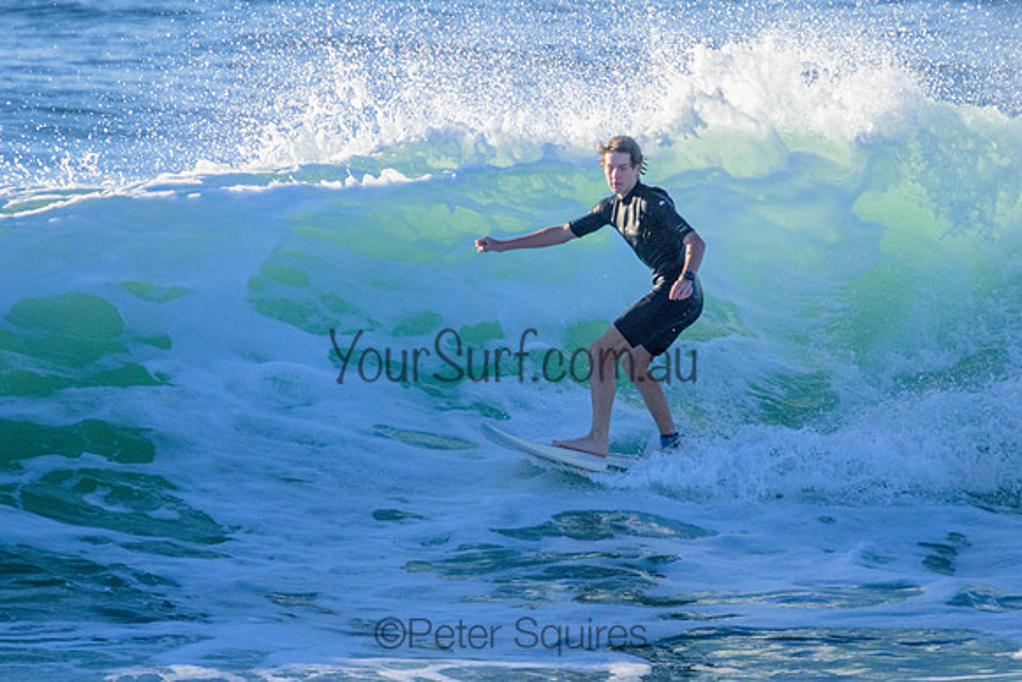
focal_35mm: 1094
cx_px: 536
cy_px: 411
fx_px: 31056
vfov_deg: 1.3
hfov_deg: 1.9
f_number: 11
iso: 1800
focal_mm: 800
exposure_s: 1/2000
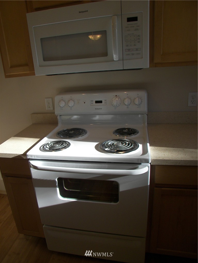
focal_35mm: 36
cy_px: 132
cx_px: 99
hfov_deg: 39.7
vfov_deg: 51.4
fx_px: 275
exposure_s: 1/160
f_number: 2.8
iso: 50
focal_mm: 6
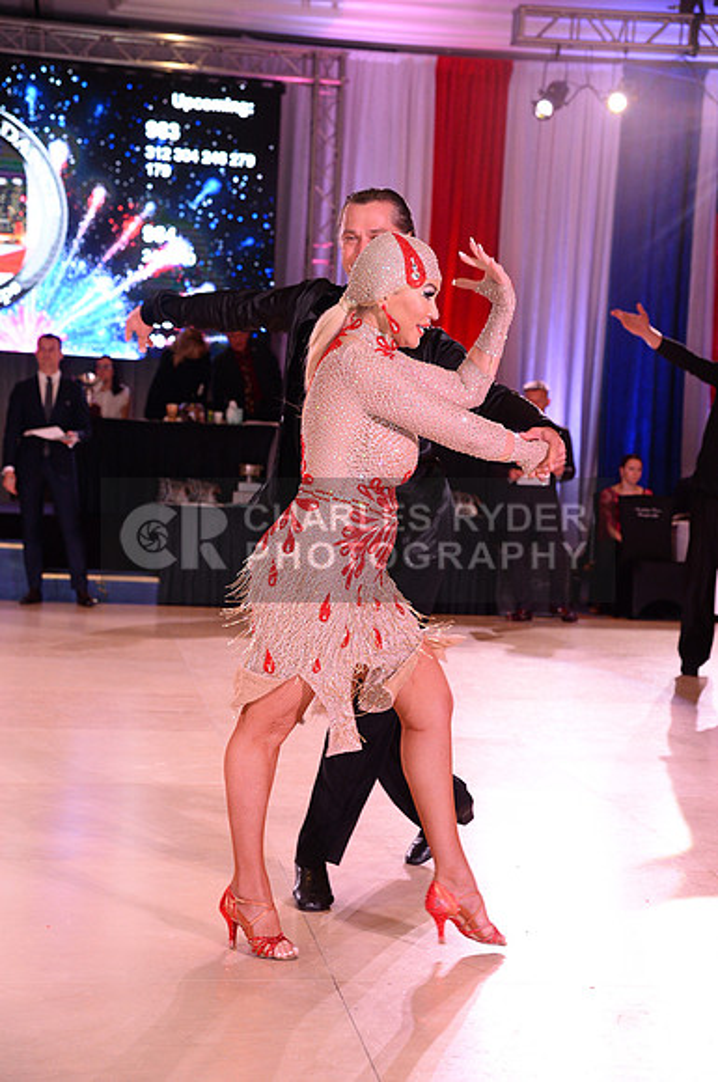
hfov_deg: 20.6
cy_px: 541
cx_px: 359
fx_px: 1980
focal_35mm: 66
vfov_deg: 30.6
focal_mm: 66
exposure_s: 1/250
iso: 2500
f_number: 5.6
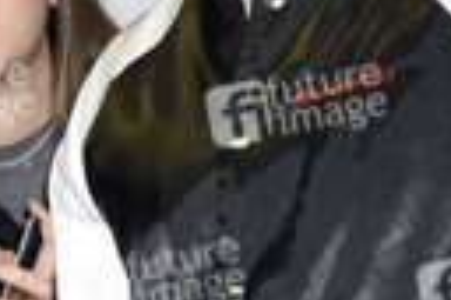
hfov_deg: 3.5
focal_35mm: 590
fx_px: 7382
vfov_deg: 2.3
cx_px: -150
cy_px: 18
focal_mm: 112
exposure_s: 1/125
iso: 1600
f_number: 5.6
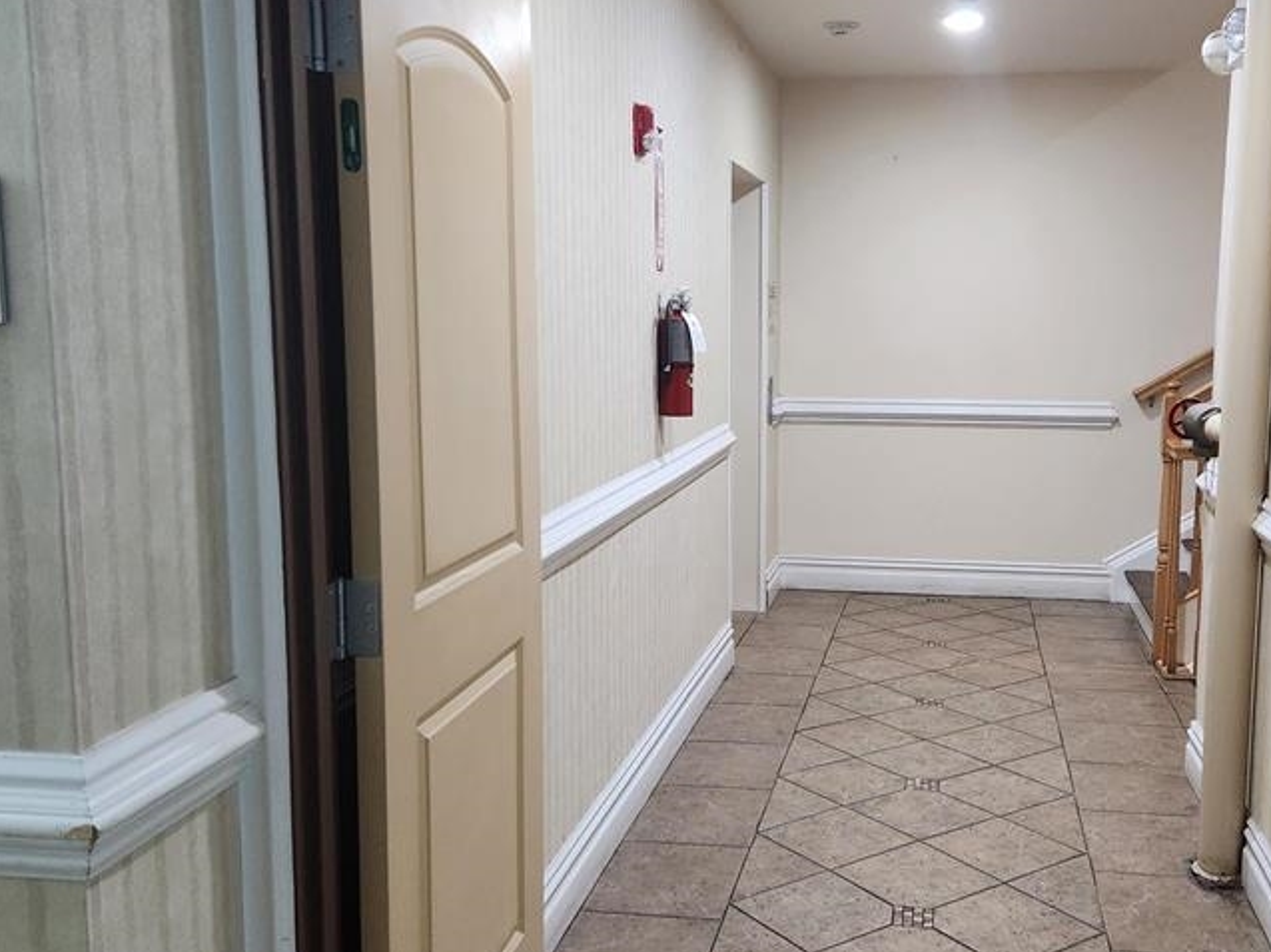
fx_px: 1358
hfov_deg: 49.7
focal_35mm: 37
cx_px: 788
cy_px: 471
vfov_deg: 38.6
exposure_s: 1/120
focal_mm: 5.4
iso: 800
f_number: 1.8
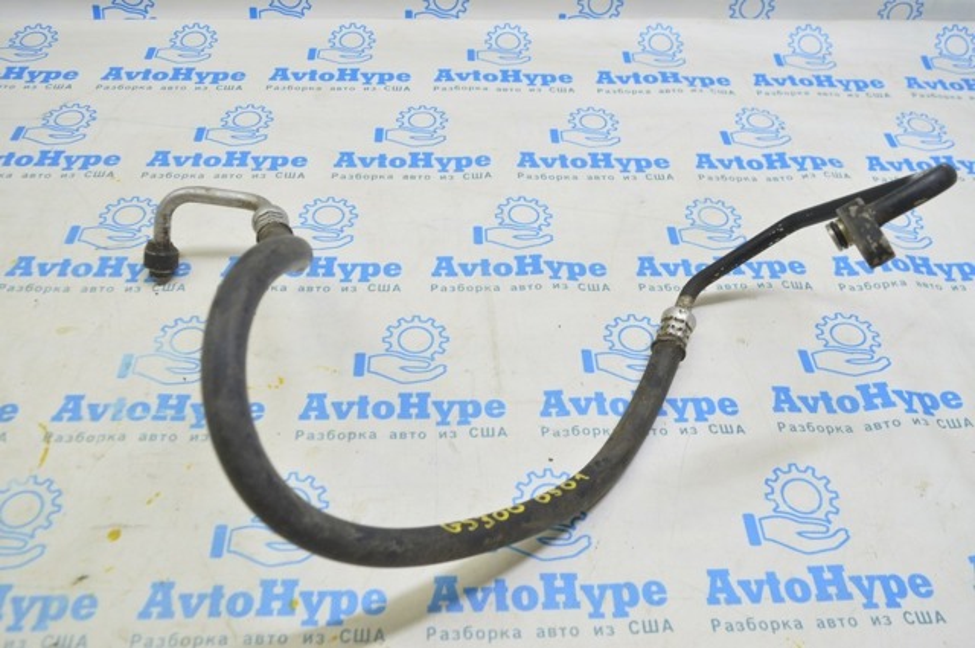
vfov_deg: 41.6
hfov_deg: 59.6
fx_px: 852
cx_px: 488
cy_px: 324
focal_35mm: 32
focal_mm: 21
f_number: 5.6
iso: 400
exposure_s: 1/20
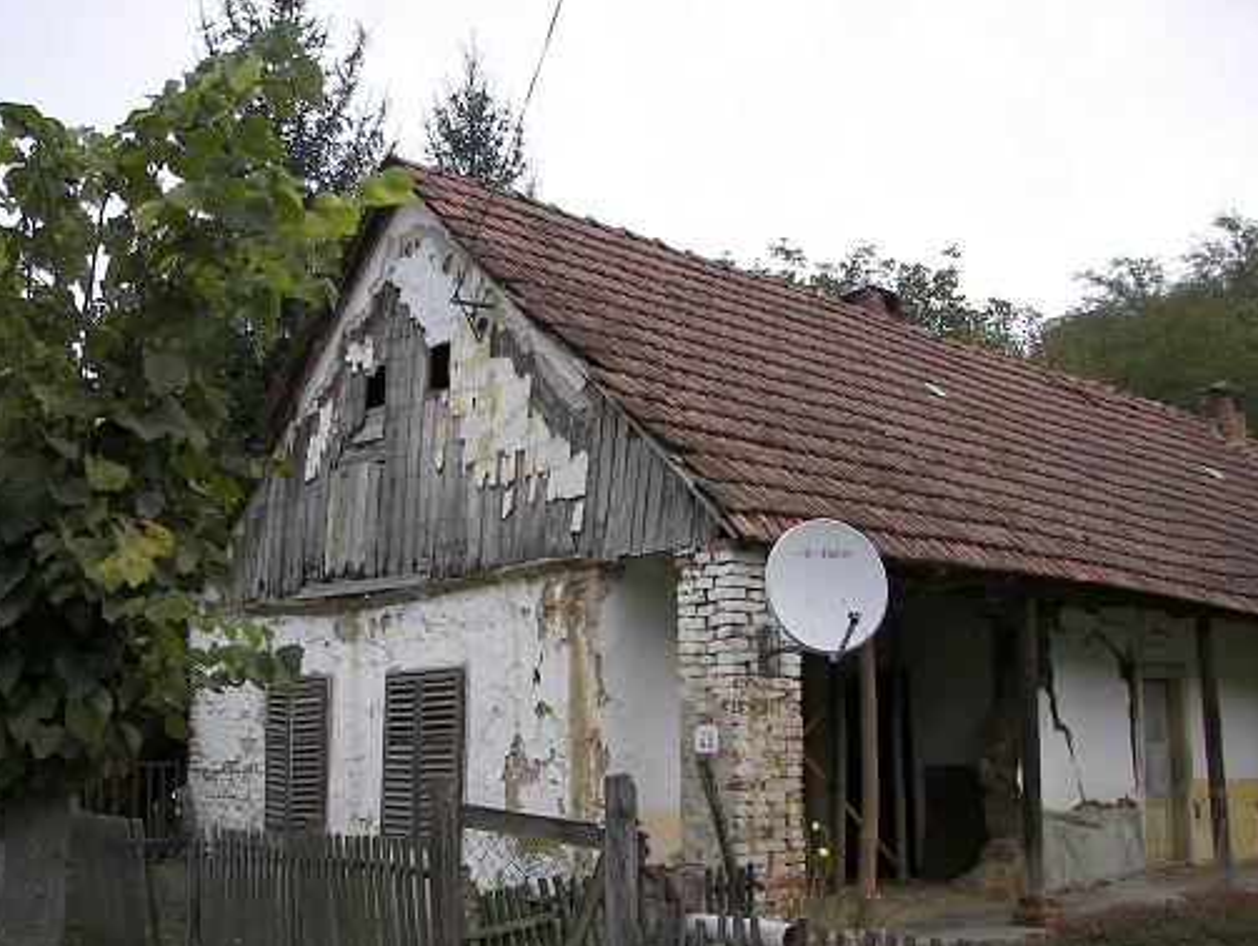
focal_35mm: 39
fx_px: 1418
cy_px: 509
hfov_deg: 47.8
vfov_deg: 36.8
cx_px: 586
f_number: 2.8
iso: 50
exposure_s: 1/160
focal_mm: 6
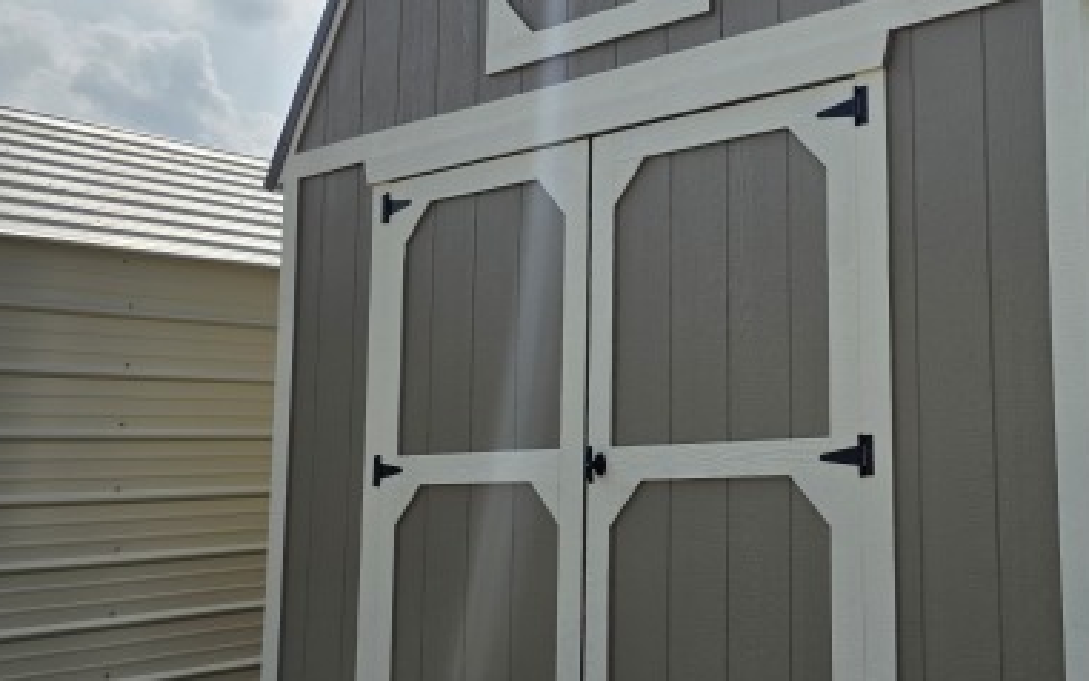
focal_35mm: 41
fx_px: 1217
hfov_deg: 45.3
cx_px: 900
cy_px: 318
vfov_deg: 31.2
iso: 64
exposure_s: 1/7944
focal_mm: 6.3
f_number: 1.7
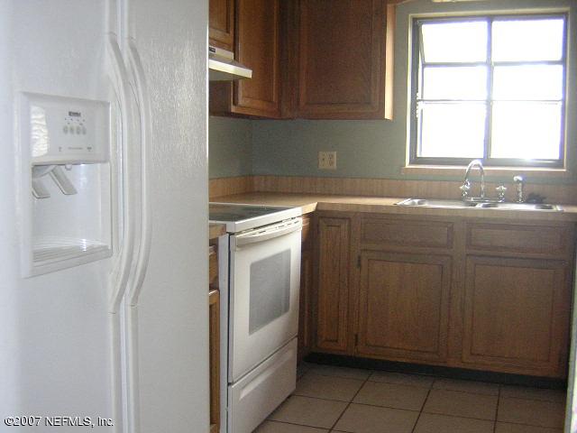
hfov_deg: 51.4
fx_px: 600
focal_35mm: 36
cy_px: 216
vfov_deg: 39.7
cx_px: 288
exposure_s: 1/15.3
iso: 400
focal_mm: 4.7
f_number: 2.6
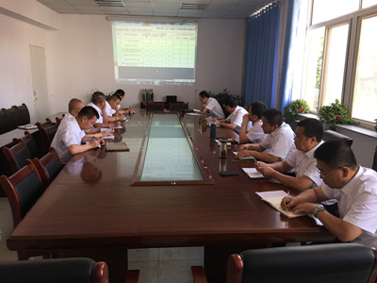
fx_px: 316
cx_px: 188
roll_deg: -1.1
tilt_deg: -11.1
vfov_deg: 48.2
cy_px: 142
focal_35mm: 29
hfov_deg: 61.7
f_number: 2.2
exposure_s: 1/33
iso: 32
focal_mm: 4.15
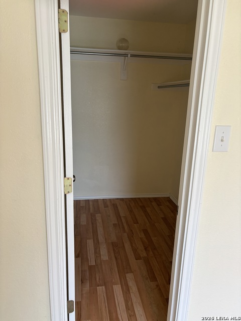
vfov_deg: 67.3
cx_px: 120
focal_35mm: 26
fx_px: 241
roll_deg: -1.4
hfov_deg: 53.1
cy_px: 160
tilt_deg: -13.9
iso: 100
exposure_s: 1/121
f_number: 1.6
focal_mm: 5.96
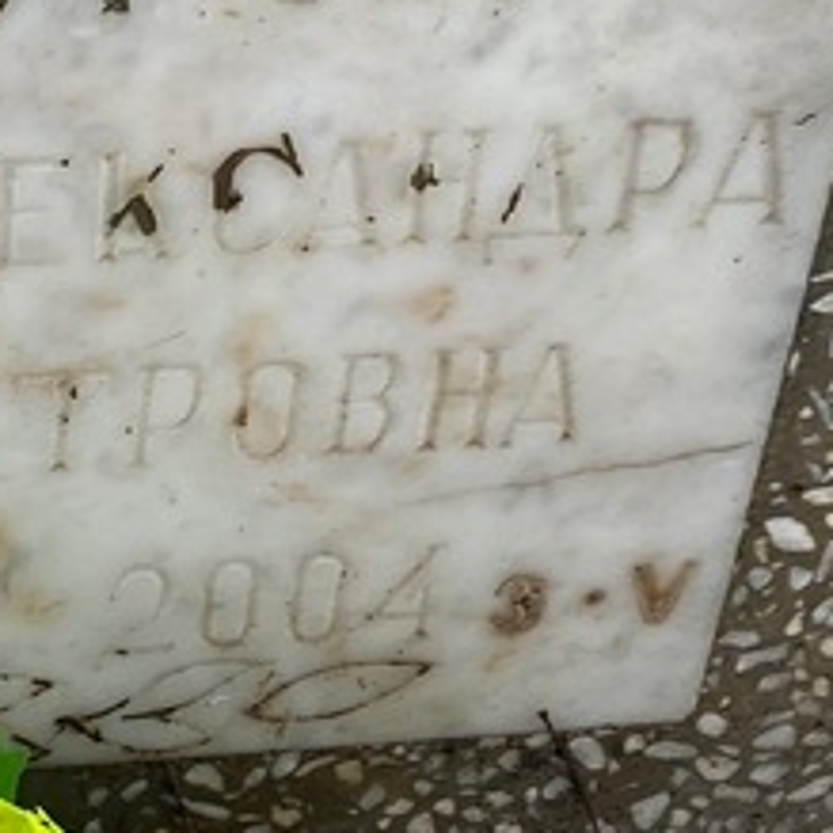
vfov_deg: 20.4
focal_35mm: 84
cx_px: -297
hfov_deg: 18.9
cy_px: 152
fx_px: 2287
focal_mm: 4.25
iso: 32
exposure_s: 1/122
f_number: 1.8
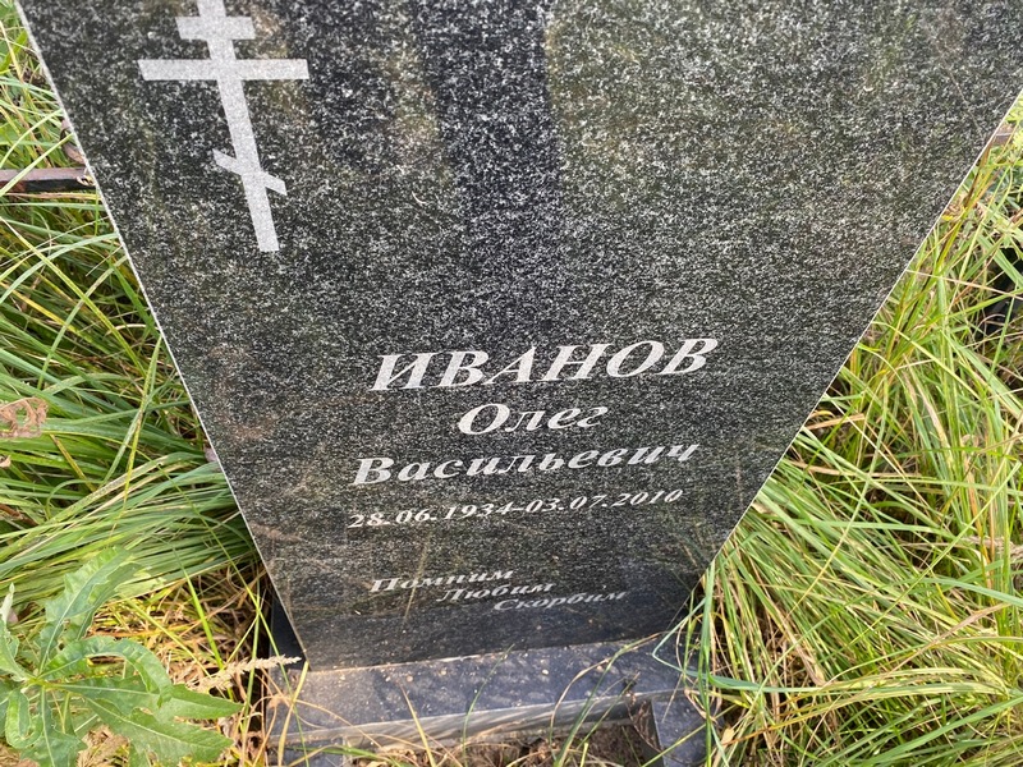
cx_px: 512
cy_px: 384
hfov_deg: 67.3
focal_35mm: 26
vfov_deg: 53.1
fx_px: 768
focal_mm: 4.25
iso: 50
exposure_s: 1/122
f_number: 1.8
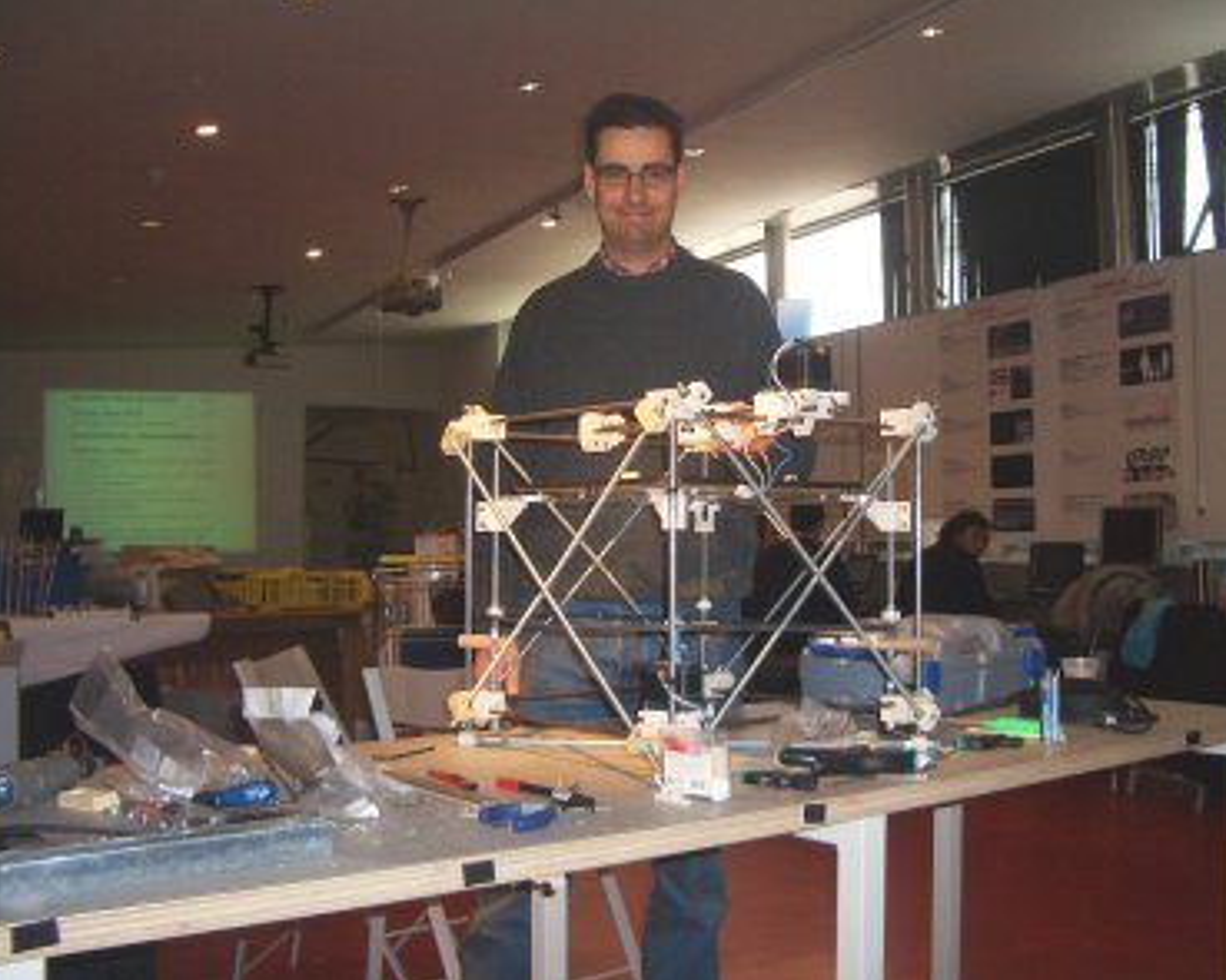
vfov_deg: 40.1
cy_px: 488
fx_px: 1342
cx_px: 651
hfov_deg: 49.1
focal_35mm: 37
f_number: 2.6
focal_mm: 5.8
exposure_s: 1/60
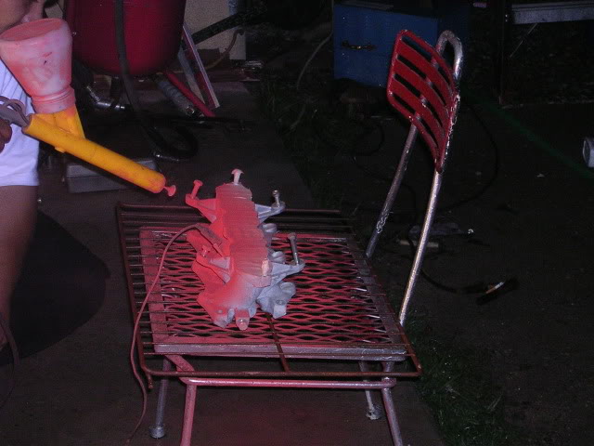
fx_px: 1476
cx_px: 297
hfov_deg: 22.8
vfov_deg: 17.2
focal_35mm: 86
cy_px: 223
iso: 400
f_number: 4.1
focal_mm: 13
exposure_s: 1/60.1
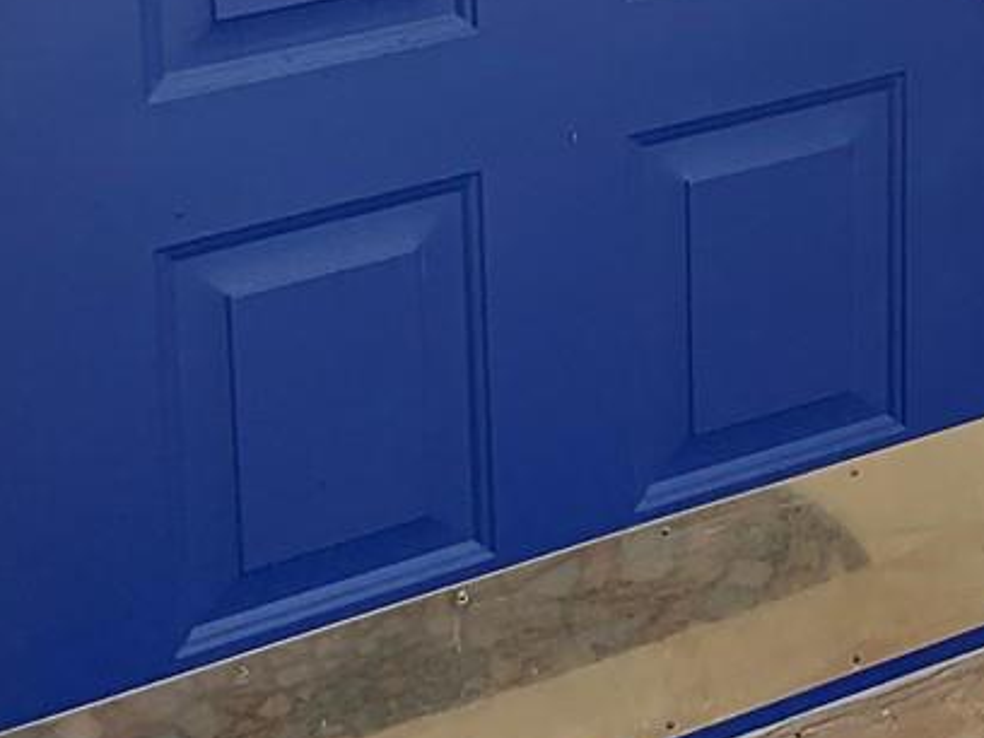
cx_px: 1445
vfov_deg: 13.0
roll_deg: -1.5
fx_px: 2899
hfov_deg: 17.5
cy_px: -634
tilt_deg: -10.0
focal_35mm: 102
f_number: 1.8
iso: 25
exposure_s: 1/435
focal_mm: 4.25
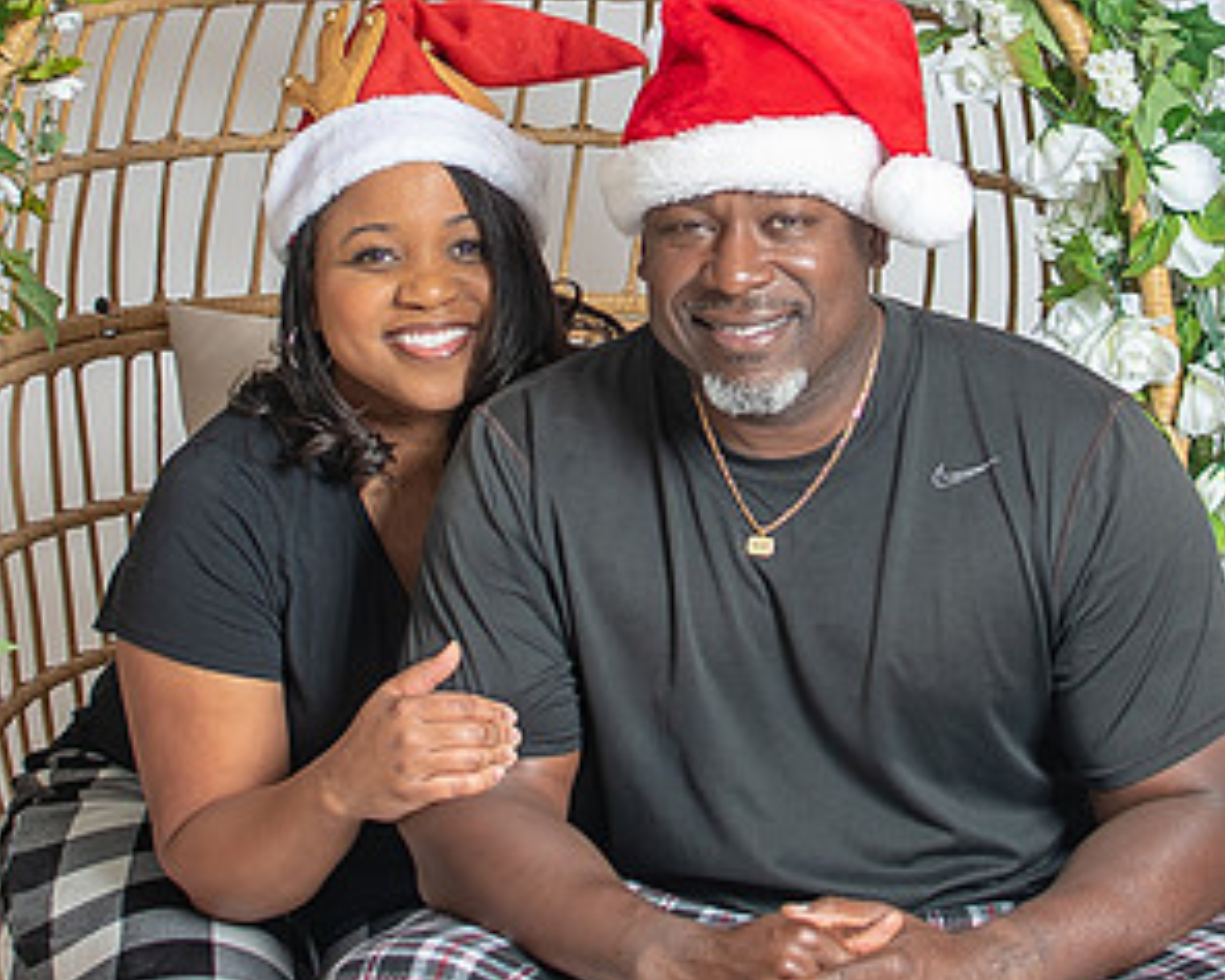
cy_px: 149
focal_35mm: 117
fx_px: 4243
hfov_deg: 16.4
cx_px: 673
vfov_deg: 13.1
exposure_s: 1/250
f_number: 3.2
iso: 100
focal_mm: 35
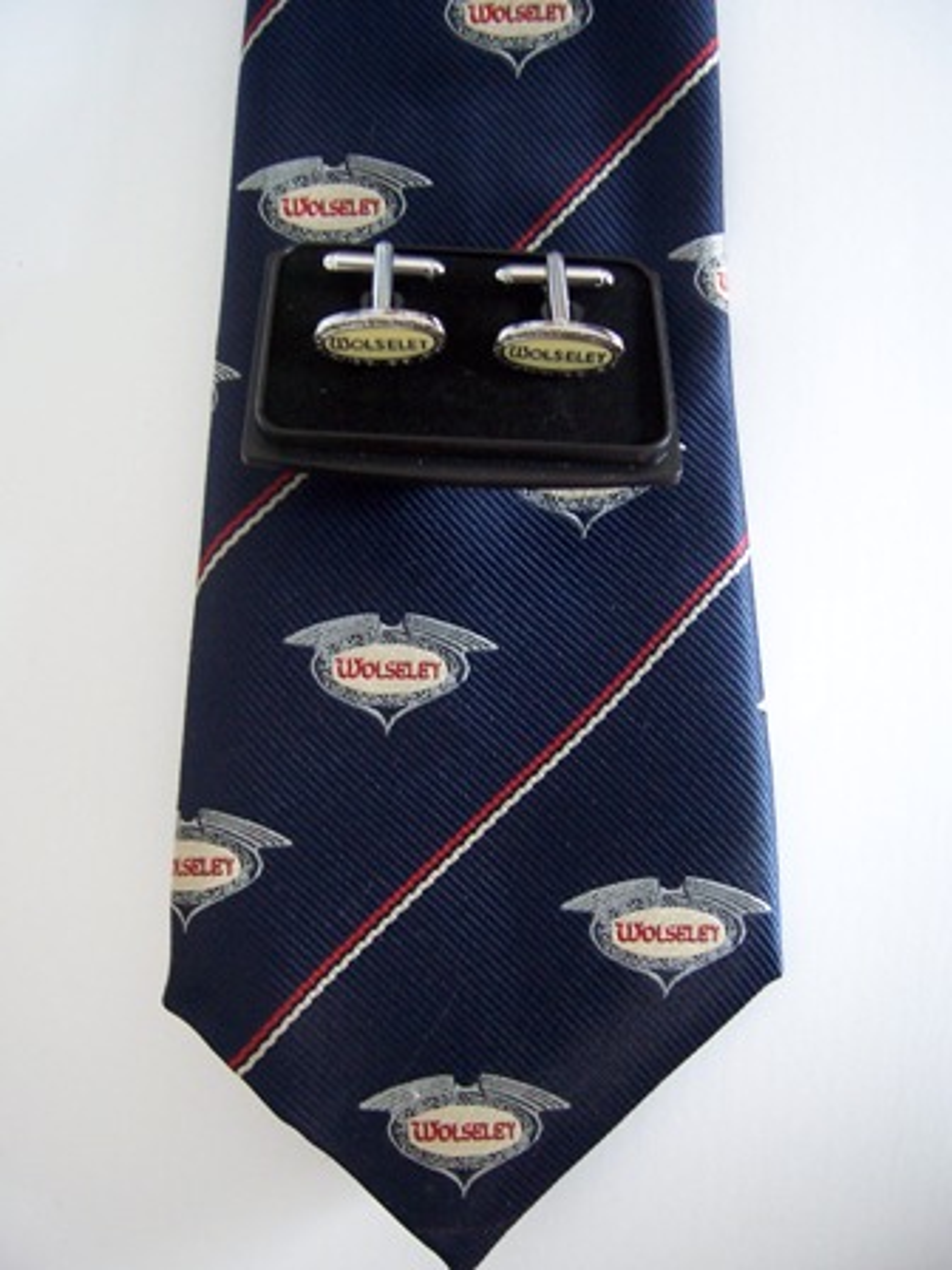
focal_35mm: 36
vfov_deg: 51.4
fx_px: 1320
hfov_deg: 39.7
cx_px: 476
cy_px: 635
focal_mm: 6
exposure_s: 1/6
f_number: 3
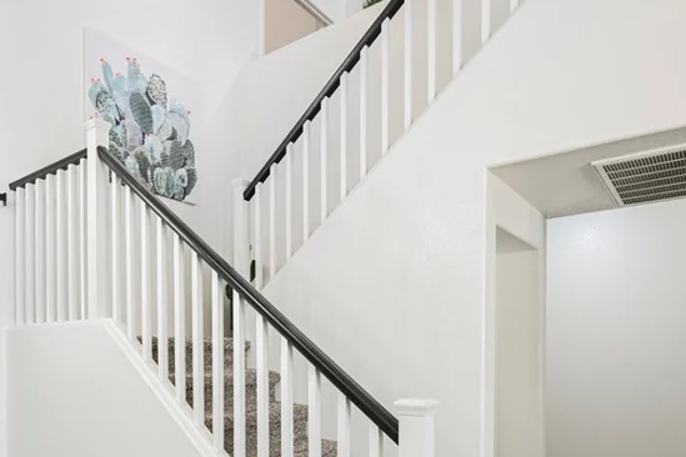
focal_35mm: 28
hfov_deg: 64.6
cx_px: 259
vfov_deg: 44.4
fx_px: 534
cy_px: 356
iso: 400
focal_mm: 15
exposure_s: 1/5
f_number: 8
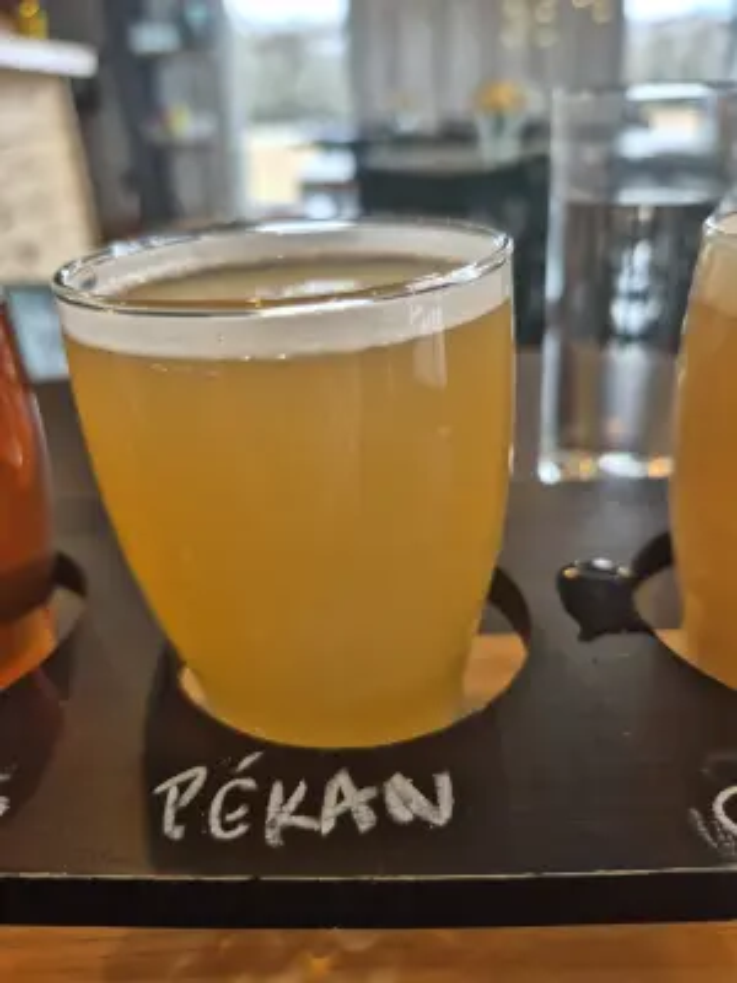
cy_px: 492
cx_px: 368
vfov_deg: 73.9
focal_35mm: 23
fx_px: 653
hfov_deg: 58.9
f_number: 1.8
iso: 64
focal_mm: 5.4
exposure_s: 1/120
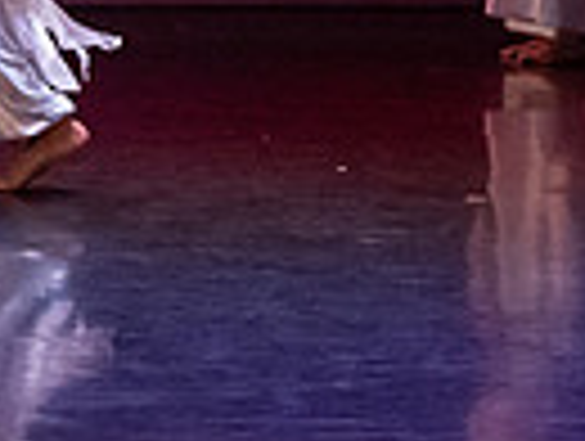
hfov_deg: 6.4
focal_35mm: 310
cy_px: -328
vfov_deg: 4.8
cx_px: -56
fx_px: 5249
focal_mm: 64
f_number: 4
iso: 6400
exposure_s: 1/400
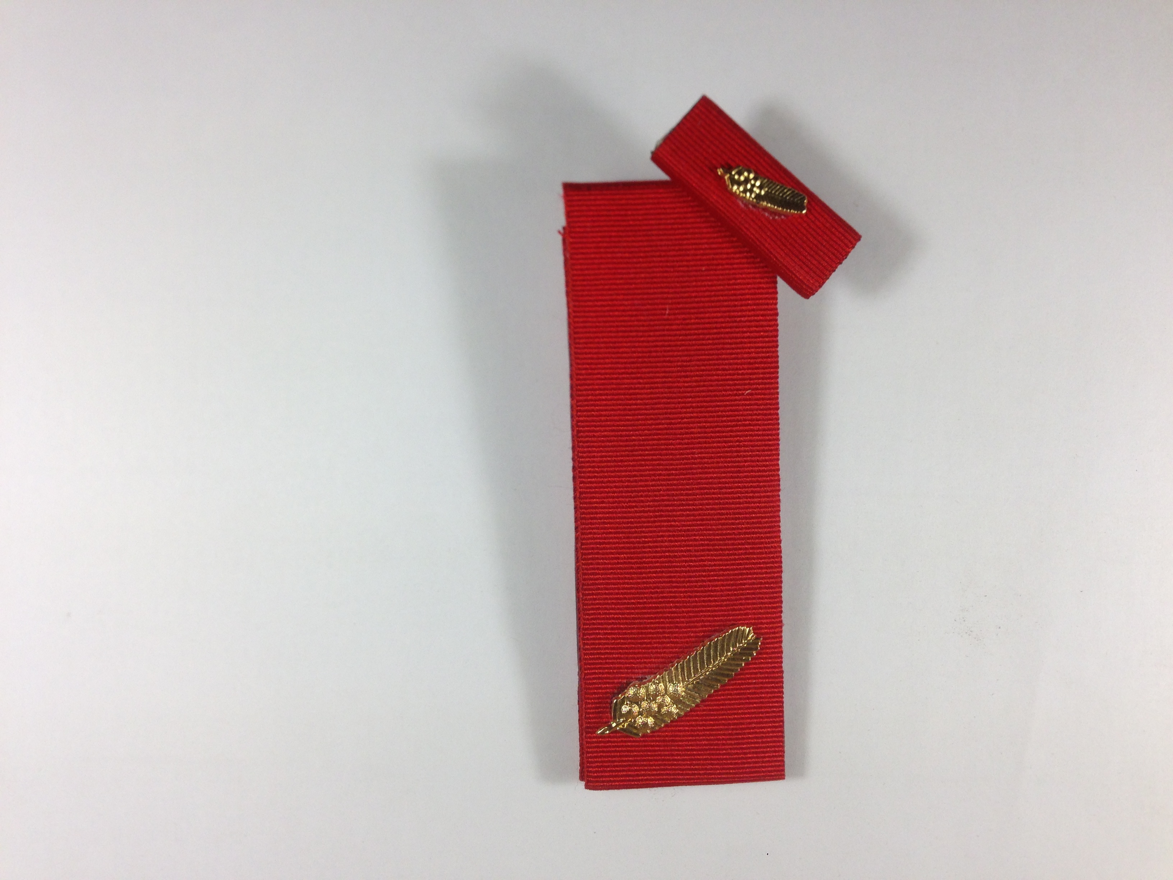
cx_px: 586
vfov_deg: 42.9
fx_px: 1118
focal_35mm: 33
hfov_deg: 55.4
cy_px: 440
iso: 64
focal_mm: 4.13
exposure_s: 1/120
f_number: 2.4
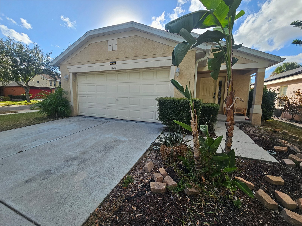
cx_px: 151
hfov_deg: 106.2
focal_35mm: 13
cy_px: 113
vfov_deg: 89.9
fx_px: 113
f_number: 2.2
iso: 50
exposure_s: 1/1102
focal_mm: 2.2
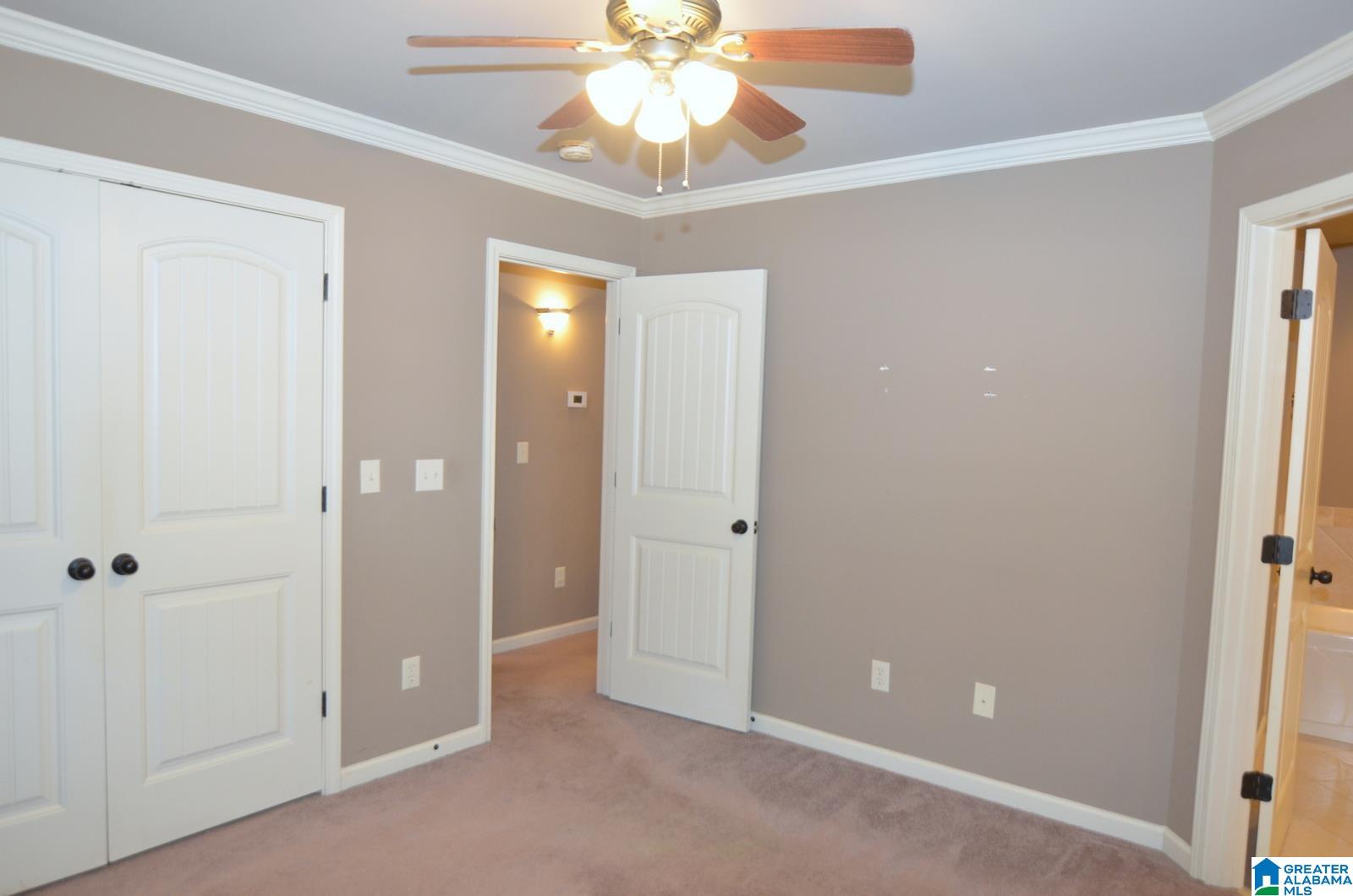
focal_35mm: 22
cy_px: 448
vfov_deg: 55.9
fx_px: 844
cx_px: 676
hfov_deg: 77.4
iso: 800
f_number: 3.3
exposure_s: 1/45
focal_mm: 15
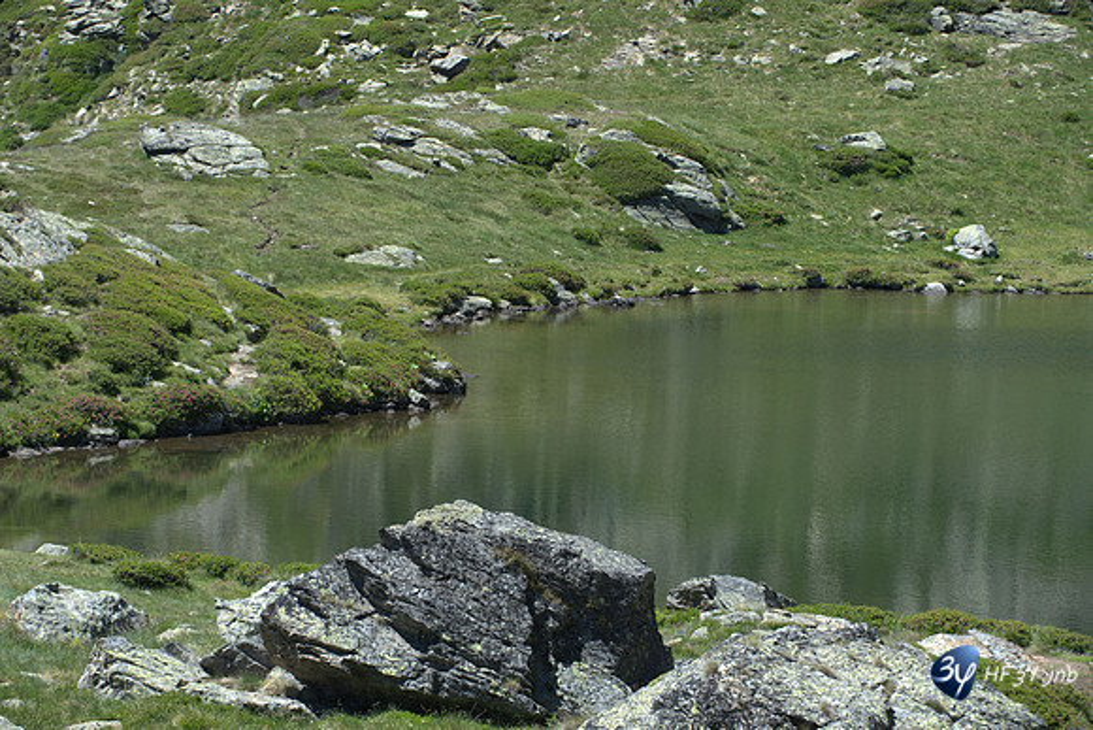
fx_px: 4251
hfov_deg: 14.7
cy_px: 365
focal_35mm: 140
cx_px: 546
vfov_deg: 9.8
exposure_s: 1/320
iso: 400
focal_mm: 140
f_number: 9
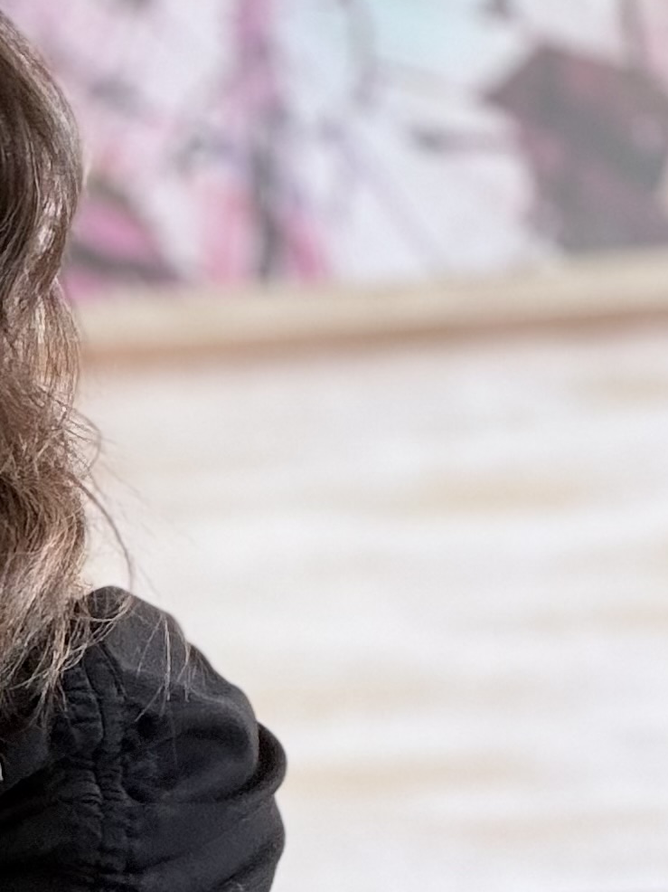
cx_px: -298
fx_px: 2420
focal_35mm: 94
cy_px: 769
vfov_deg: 20.5
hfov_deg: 14.7
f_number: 1.9
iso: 320
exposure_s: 1/40
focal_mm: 2.71
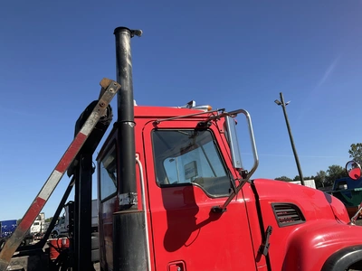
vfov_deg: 48.2
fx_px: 303
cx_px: 181
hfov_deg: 61.7
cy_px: 136
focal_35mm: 29
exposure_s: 1/1412
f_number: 1.8
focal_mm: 3
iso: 25
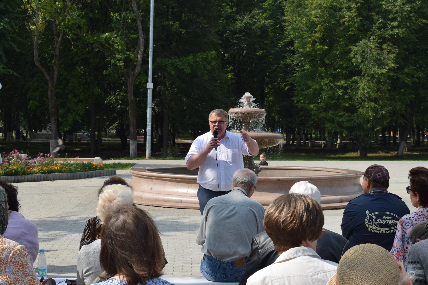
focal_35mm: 63
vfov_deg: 21.6
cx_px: 214
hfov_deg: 31.9
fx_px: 749
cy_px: 142
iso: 100
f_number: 11
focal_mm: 42
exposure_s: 1/200
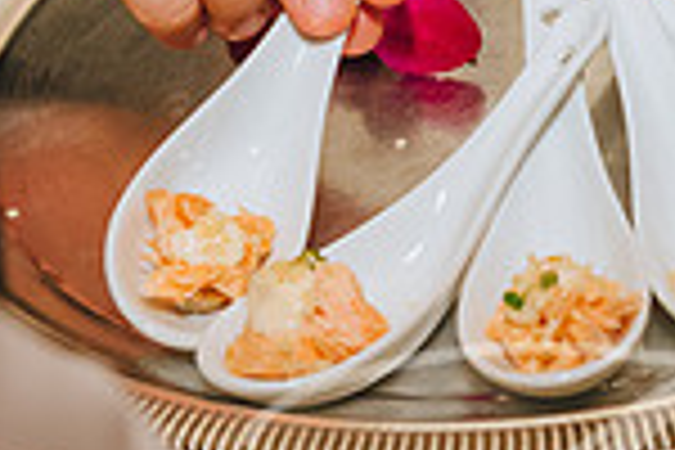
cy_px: 11
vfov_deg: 11.3
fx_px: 2250
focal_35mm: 120
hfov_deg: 16.7
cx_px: 688
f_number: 4
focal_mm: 31
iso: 3200
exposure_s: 1/125
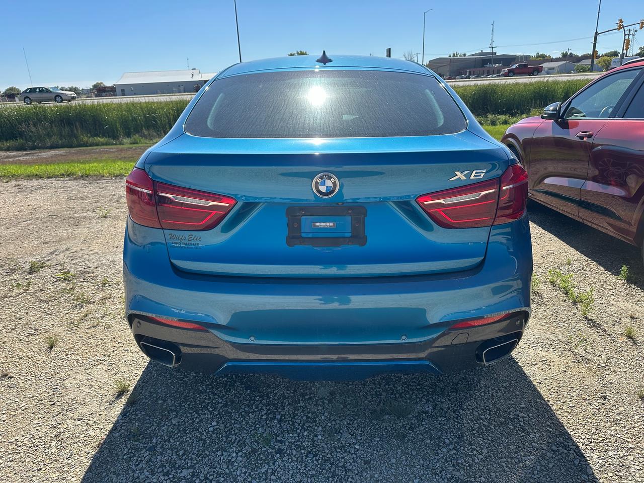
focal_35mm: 24
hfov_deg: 71.6
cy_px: 242
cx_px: 322
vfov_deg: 56.8
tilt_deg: -18.0
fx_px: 446
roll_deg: +3.4
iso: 80
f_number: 1.78
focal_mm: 6.86
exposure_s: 1/3472
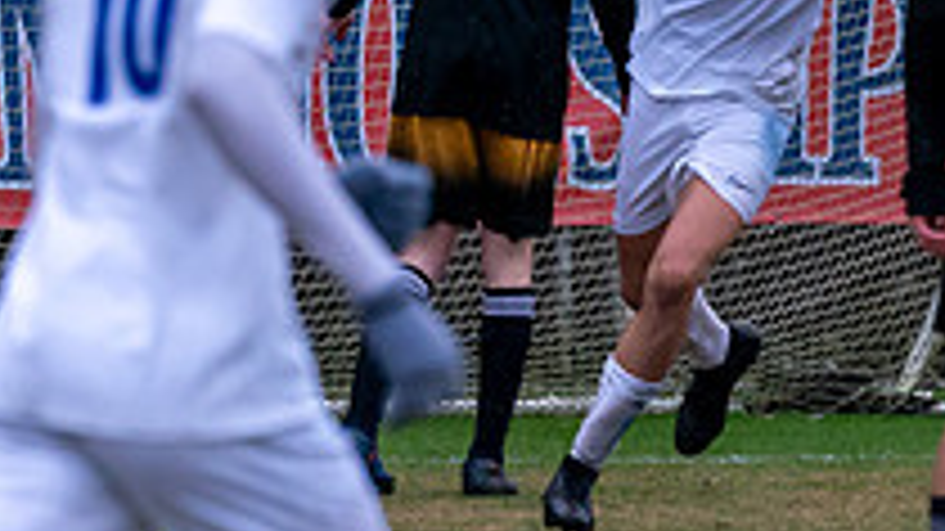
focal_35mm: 1059
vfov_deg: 1.1
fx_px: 26529
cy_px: -101
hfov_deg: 2.0
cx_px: -118
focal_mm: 247
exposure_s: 1/1000
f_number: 5.6
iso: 3200
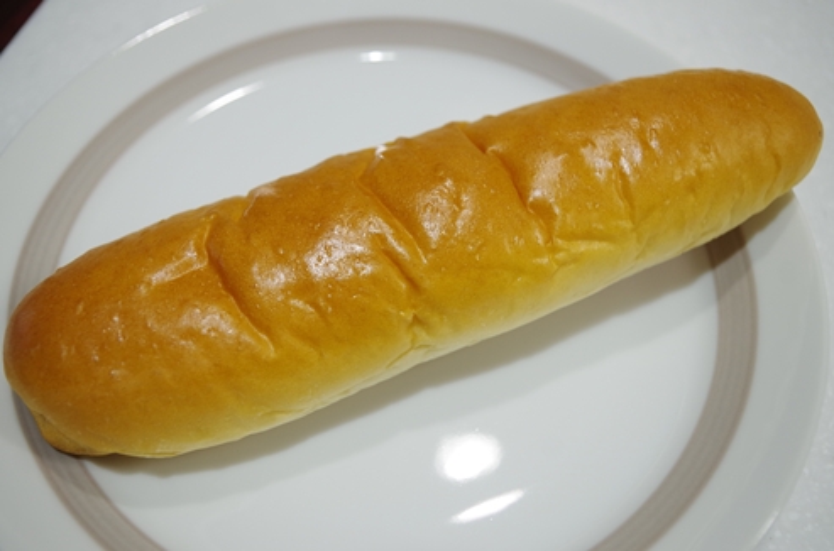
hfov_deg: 52.5
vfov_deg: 36.1
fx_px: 845
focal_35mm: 37
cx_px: 417
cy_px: 276
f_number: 4
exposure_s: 1/30
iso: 400
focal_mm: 24.38
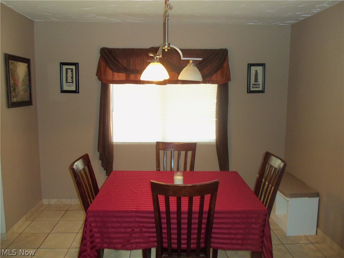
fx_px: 288
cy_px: 129
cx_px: 172
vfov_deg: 48.2
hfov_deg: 61.7
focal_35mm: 29
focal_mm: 5.2
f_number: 3.4
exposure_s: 1/30
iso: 200
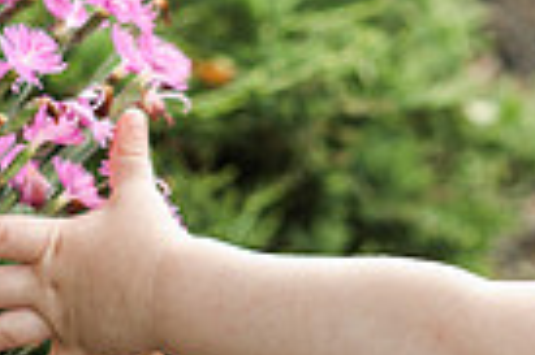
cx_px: 383
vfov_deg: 3.8
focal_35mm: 361
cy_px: 127
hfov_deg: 5.7
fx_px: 5358
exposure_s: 1/1250
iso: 800
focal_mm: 85
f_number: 3.5
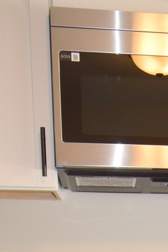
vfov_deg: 18.2
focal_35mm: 99
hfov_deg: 13.2
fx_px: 693
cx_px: 231
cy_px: 385
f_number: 5.6
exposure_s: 1/60
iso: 1000
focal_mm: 20
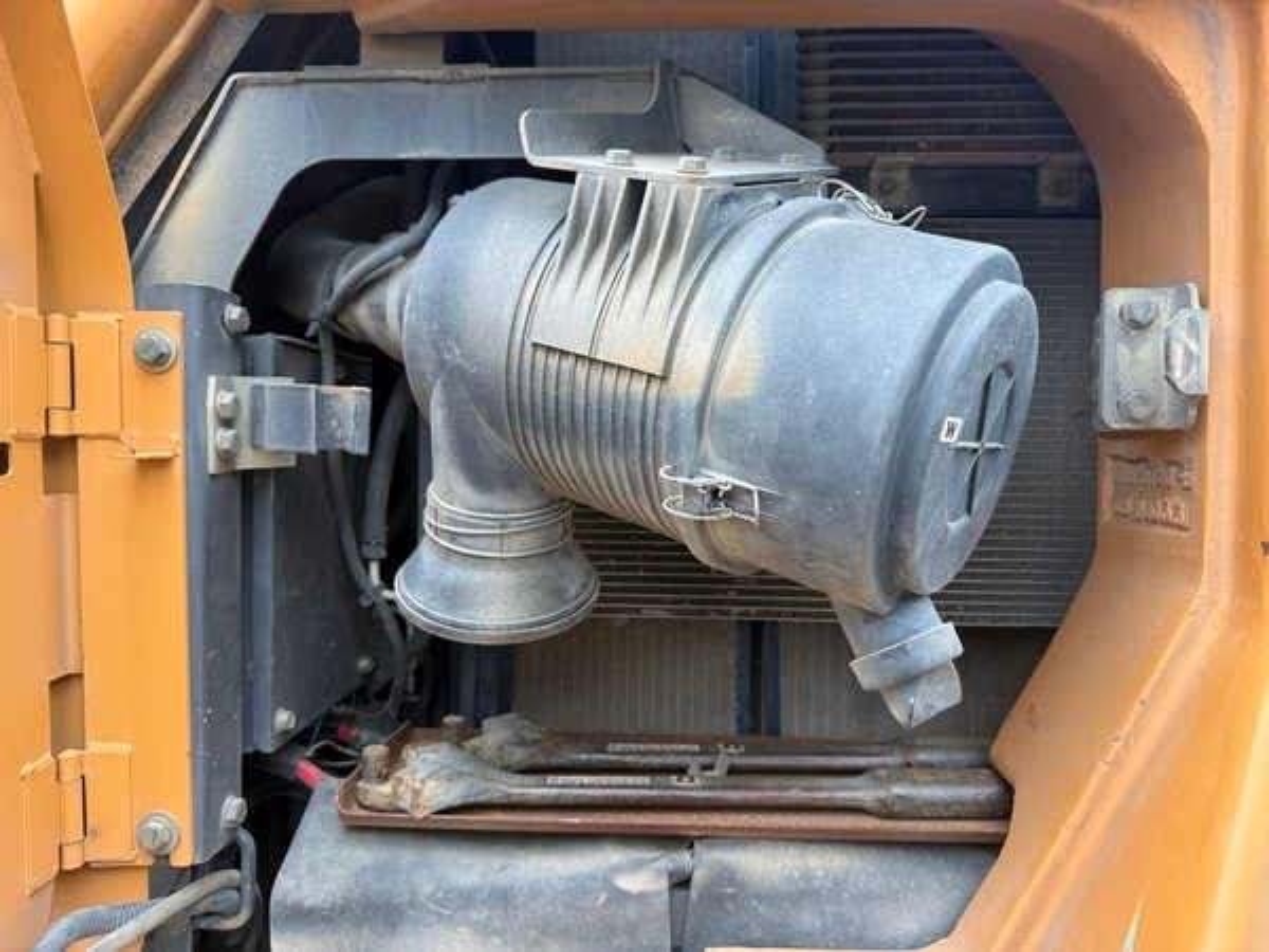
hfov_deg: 71.6
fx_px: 880
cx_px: 634
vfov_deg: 56.8
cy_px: 476
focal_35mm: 24
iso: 64
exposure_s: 1/284
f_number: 1.78
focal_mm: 6.76
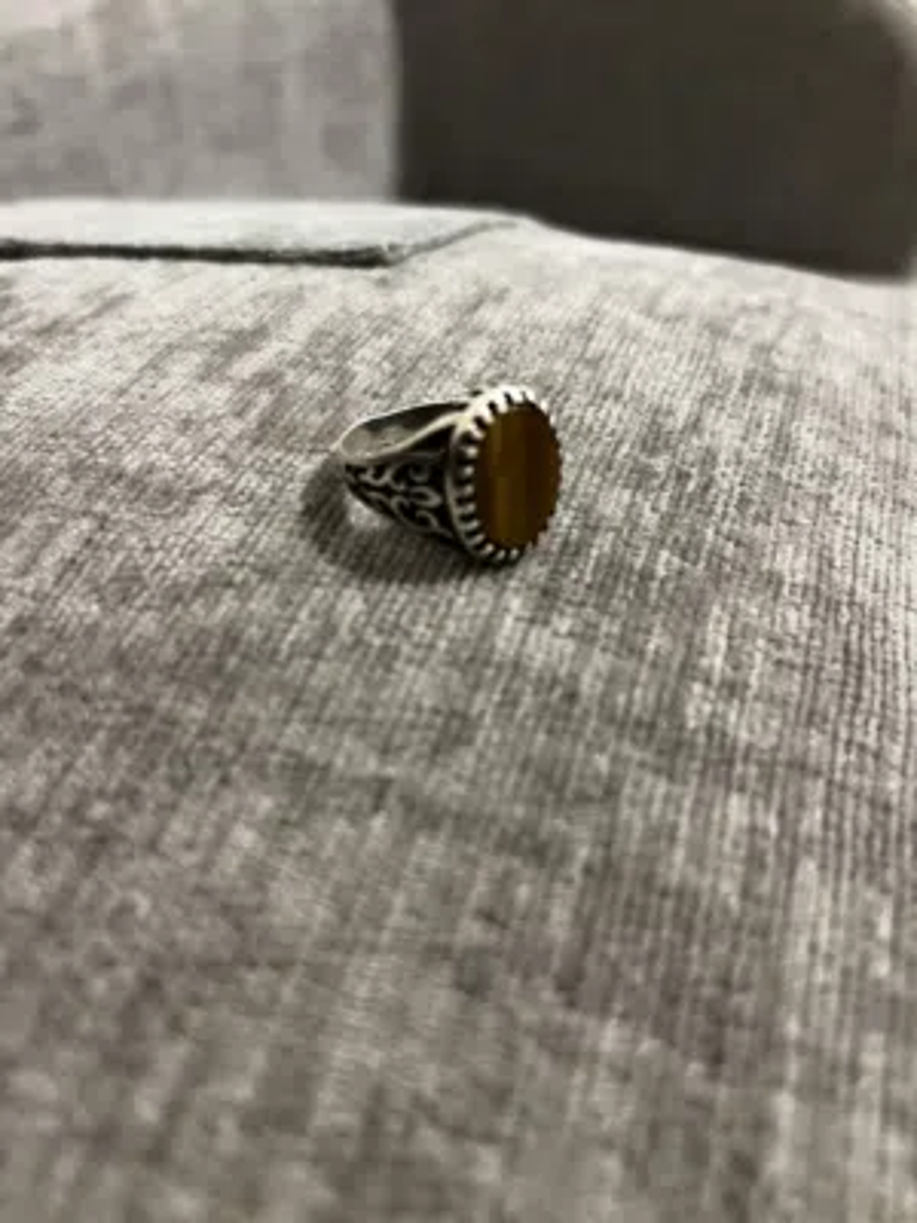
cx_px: 458
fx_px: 918
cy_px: 612
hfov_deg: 53.1
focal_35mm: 26
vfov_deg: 67.3
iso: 500
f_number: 1.5
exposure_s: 1/60
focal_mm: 5.7
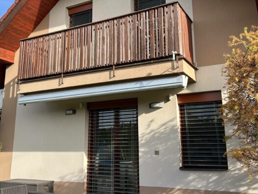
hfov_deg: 49.0
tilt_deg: +13.7
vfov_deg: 37.6
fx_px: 283
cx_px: 125
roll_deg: +0.3
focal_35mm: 38
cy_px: 79
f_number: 1.5
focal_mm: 5.7
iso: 50
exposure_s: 1/1621
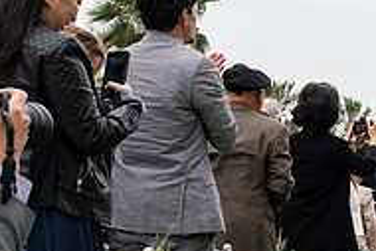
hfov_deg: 18.4
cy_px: 204
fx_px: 1045
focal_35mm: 100
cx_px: 536
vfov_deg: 13.6
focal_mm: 24
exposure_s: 1/250
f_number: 6.3
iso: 160
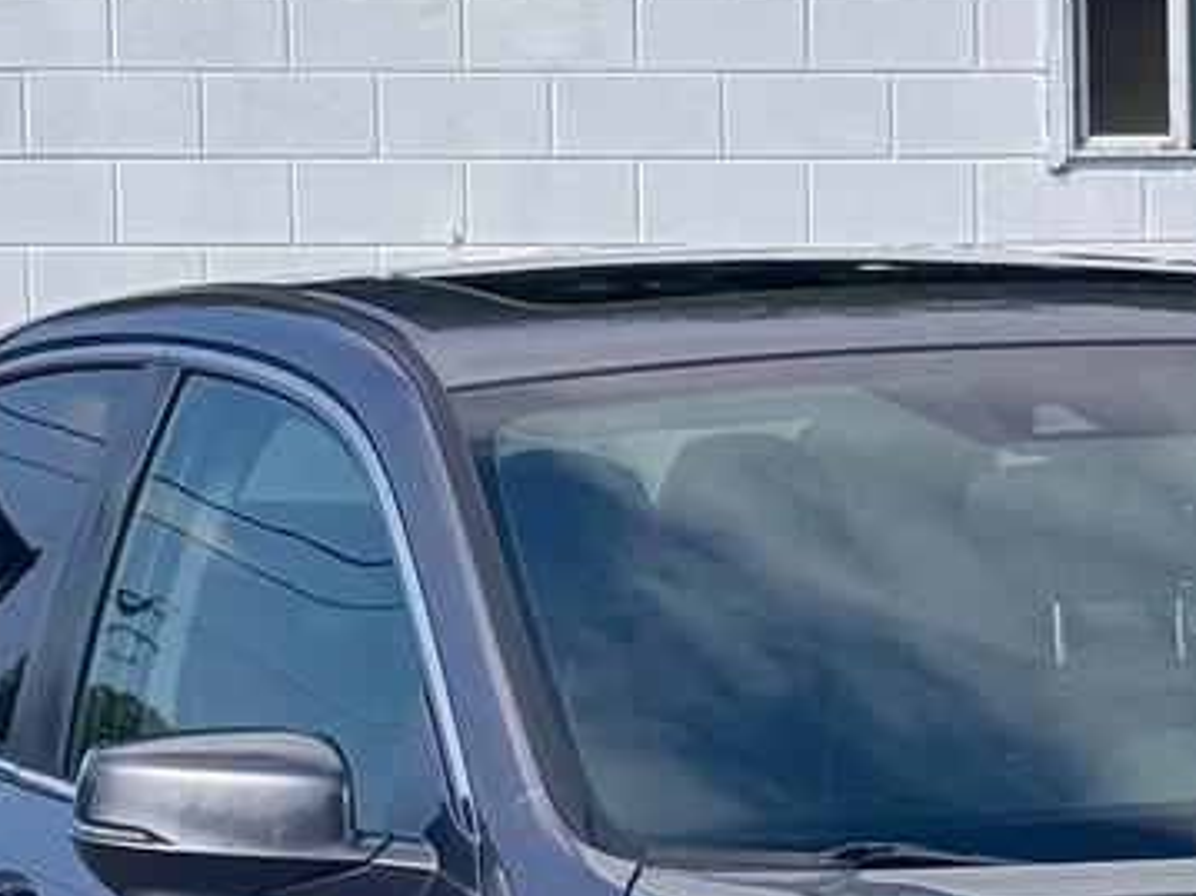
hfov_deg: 11.4
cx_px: 1246
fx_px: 5906
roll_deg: +0.3
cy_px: 1256
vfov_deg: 8.5
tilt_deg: -7.0
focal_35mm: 171
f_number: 1.78
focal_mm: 6.76
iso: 64
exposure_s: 1/4975
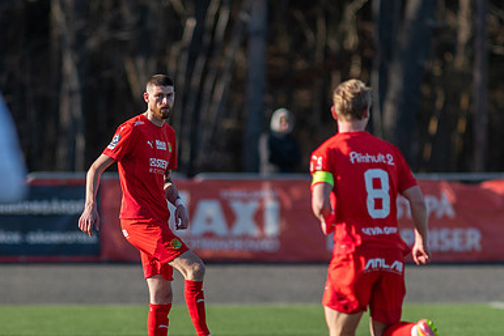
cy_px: 241
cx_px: 162
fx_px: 9649
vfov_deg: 2.0
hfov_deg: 3.0
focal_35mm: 689
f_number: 3.2
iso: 140
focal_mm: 300
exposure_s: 1/1600
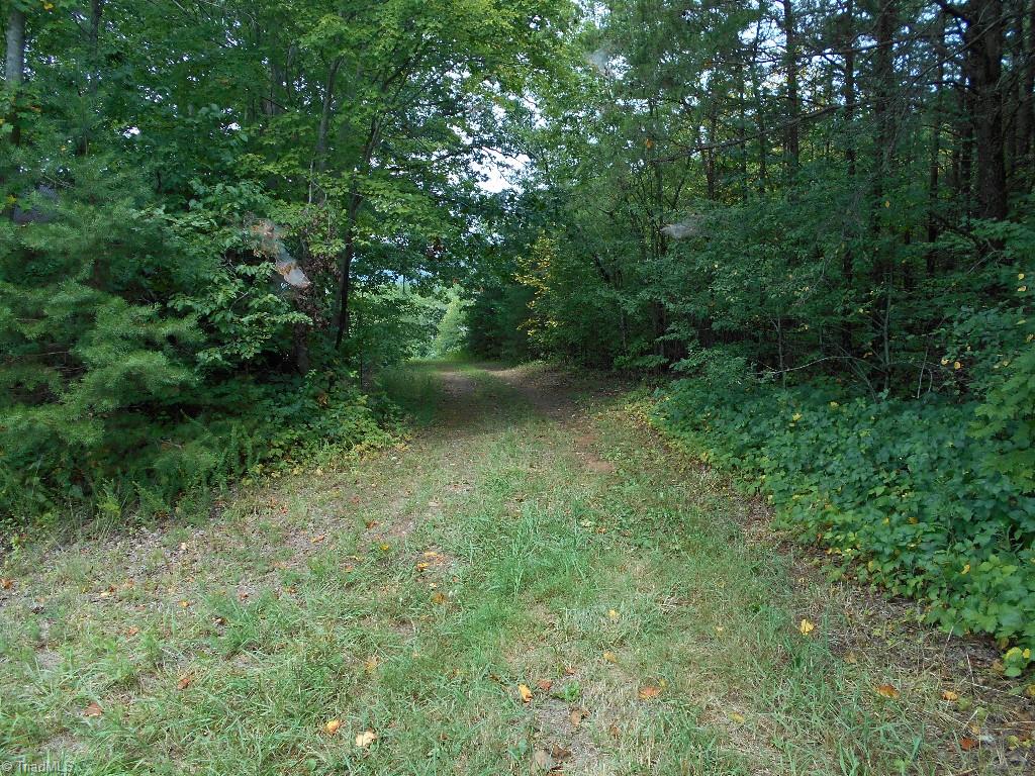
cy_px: 388
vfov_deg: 53.1
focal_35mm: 26
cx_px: 518
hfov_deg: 67.3
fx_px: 777
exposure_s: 1/320
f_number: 3.2
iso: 80
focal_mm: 4.6
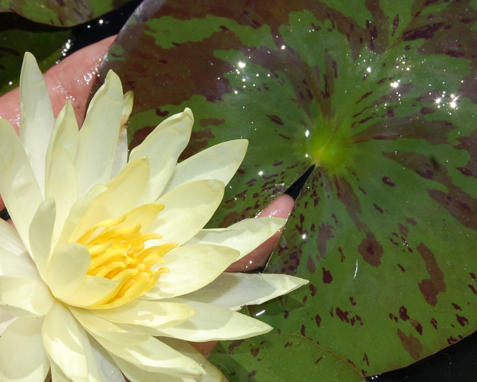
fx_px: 1341
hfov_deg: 20.2
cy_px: 211
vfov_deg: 16.2
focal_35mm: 95
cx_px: 257
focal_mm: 38
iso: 200
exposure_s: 1/500
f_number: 13
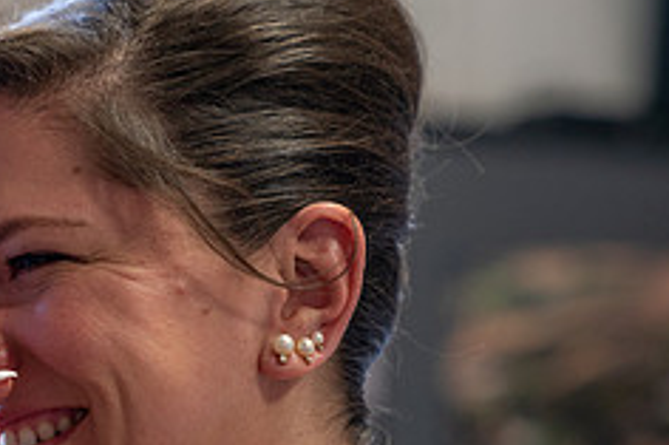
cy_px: 299
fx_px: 2971
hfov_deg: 12.6
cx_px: -122
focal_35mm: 160
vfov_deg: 8.6
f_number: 2.8
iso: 500
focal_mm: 65
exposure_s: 1/100
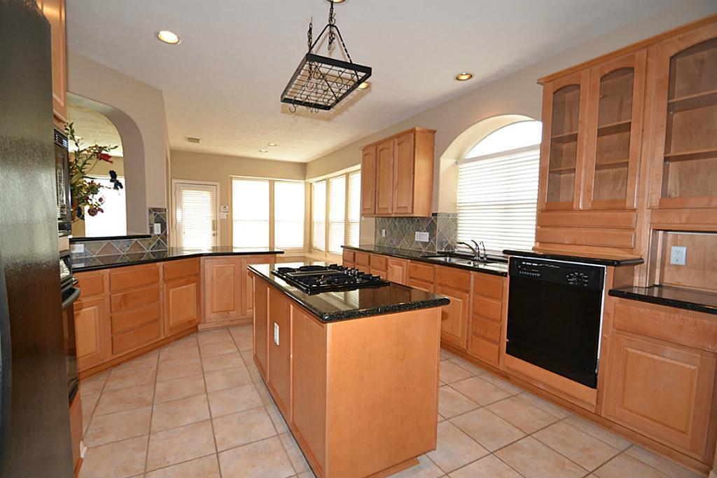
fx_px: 299
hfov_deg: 100.4
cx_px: 358
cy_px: 239
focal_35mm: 15
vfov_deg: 77.3
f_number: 3.5
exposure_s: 1/60
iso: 400
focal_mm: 10
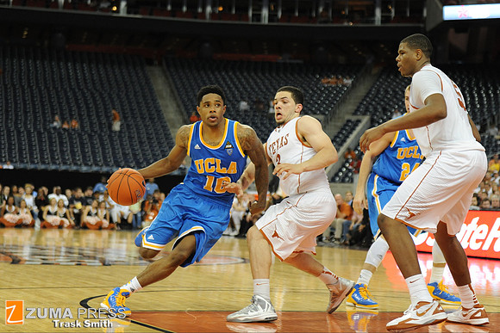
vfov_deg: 21.9
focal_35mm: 62
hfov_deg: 32.4
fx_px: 861
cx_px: 250
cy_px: 166
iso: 2500
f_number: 2.8
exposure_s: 1/1000
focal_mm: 62
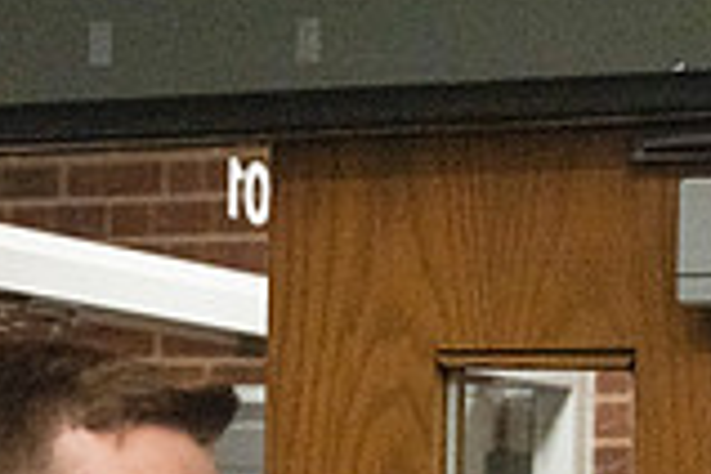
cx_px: 581
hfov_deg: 10.8
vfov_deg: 7.1
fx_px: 3752
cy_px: 798
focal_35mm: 190
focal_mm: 52
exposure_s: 1/500
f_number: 4
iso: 10000
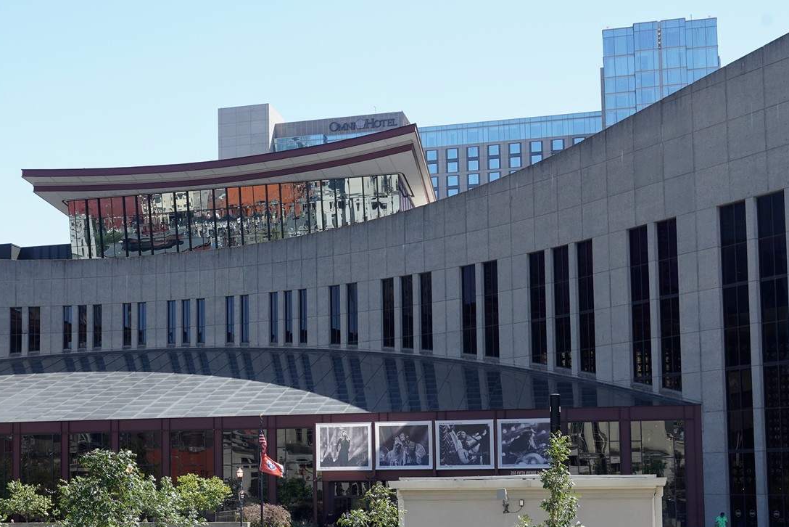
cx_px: 276
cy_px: 391
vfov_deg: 23.6
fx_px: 1250
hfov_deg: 34.8
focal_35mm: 57
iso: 400
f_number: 10
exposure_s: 1/100
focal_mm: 31
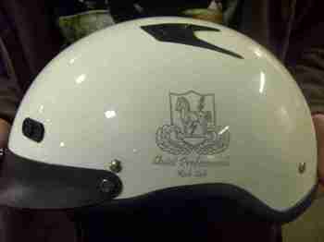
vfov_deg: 18.4
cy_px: 121
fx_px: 748
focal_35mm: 80
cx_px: 162
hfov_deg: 24.4
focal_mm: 16.86
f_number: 3.4
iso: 400
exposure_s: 1/20
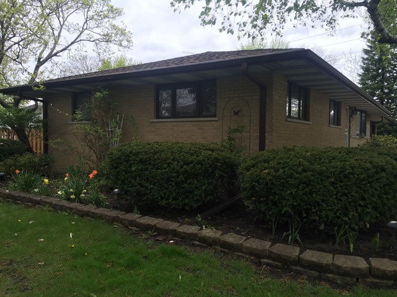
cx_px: 198
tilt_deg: +3.3
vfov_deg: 48.2
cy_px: 148
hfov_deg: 61.7
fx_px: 333
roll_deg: -0.9
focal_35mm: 29
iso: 32
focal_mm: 4.15
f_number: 2.2
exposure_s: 1/120
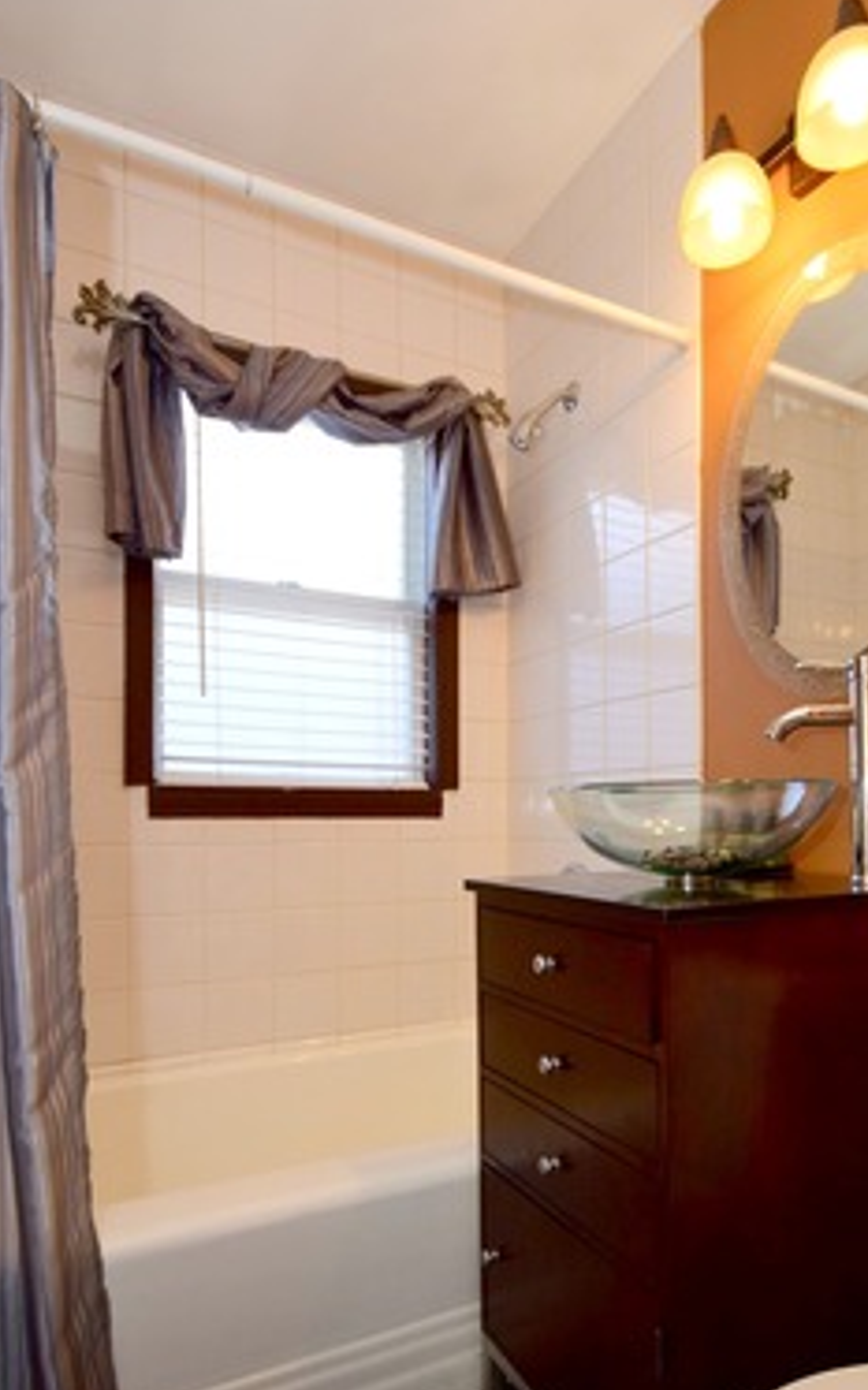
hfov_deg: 55.2
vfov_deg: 79.8
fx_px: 820
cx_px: 540
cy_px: 816
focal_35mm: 22
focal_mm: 11
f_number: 6.3
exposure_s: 1/60
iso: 640
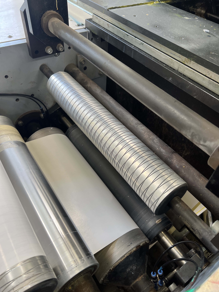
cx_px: 110
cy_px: 146
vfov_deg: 67.3
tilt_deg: -46.2
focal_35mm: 26
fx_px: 219
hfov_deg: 53.1
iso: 80
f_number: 1.5
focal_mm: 5.7
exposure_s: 1/100
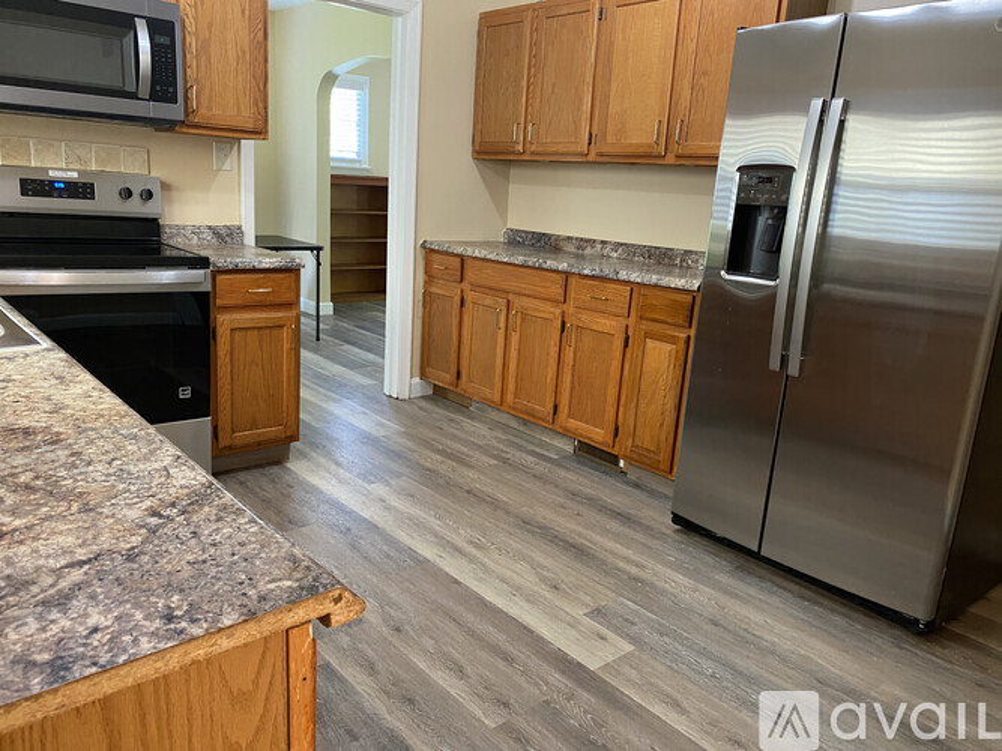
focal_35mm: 26
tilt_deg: -15.1
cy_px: 376
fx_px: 752
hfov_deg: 67.3
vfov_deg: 53.0
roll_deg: -3.1
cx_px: 501
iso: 320
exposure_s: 1/60
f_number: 1.8
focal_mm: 4.25
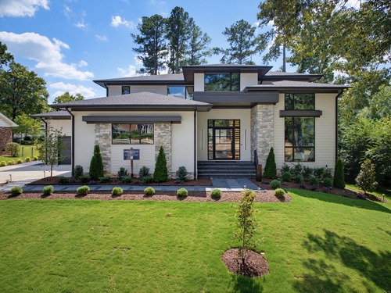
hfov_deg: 71.6
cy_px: 146
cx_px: 196
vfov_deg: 56.8
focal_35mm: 24
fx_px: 271
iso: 240
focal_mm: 12.3
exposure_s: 1/2000
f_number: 2.8
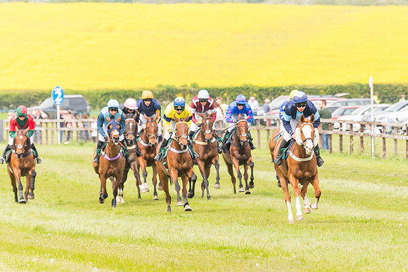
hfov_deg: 4.3
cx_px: 322
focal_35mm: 482
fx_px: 5468
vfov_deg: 2.9
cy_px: 151
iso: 400
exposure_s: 1/2000
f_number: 4
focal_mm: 160
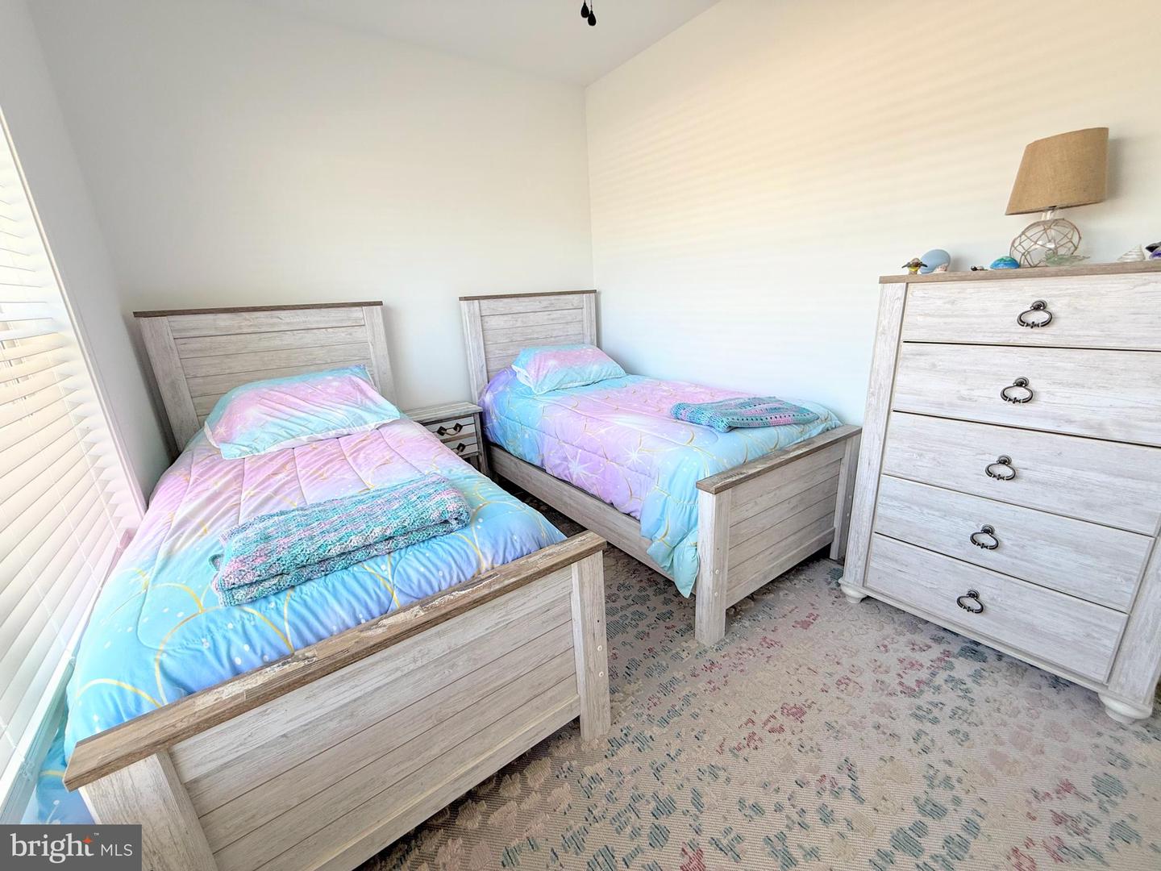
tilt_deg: -15.9
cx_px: 580
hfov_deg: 102.1
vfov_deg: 85.7
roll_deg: +3.0
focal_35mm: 14
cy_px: 436
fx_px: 470
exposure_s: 1/99
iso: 64
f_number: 2.2
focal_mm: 2.22
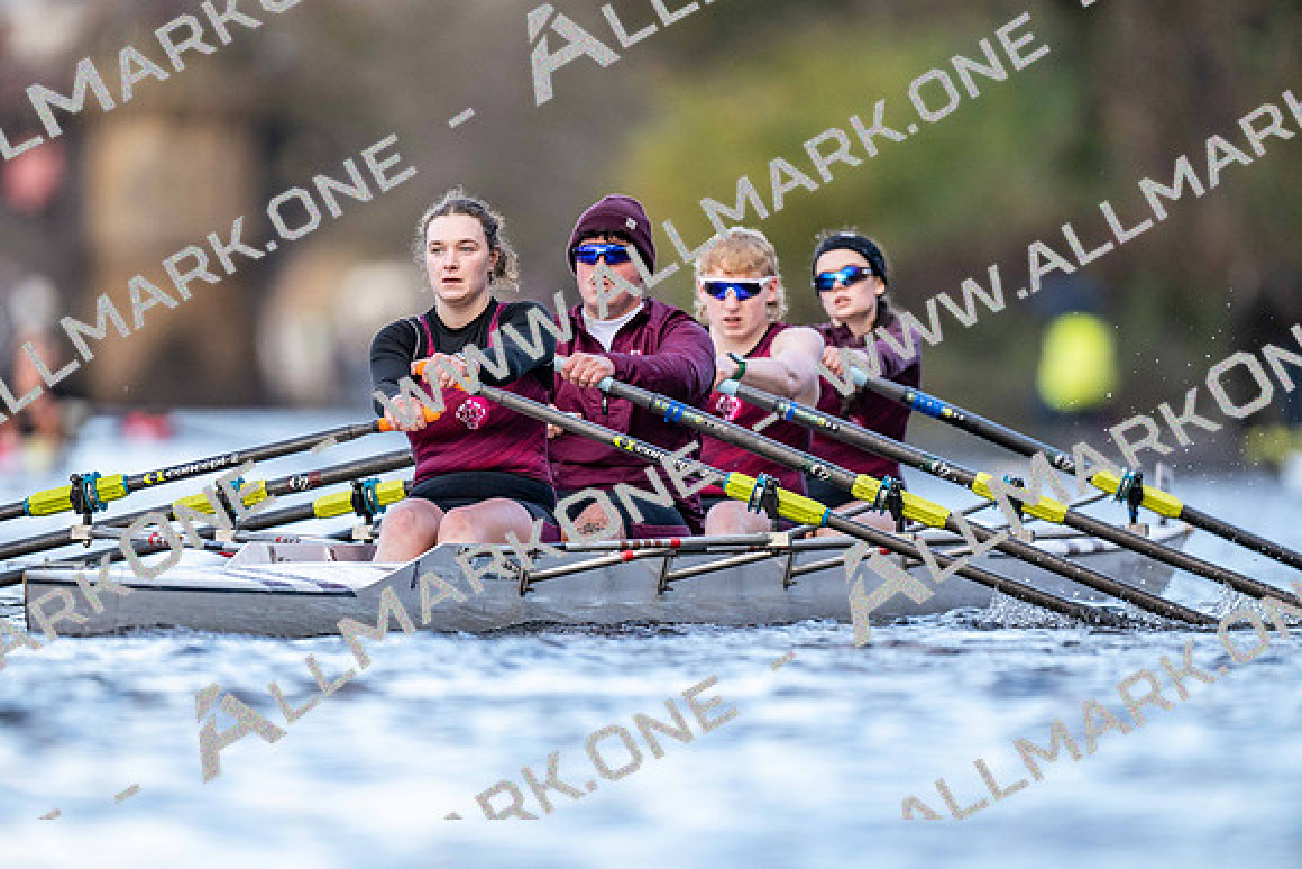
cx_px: 651
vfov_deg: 2.3
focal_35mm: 600
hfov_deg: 3.4
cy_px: 434
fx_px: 21704
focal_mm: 600
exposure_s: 1/2500
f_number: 4
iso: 2000
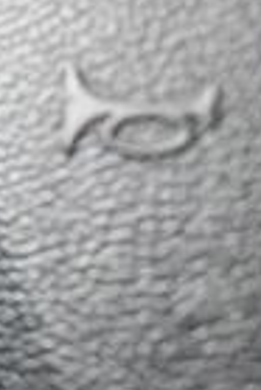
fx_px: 1801
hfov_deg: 7.6
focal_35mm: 166
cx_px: -421
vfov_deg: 12.2
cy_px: 0
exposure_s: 1/60
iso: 5600
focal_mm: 18
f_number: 3.5
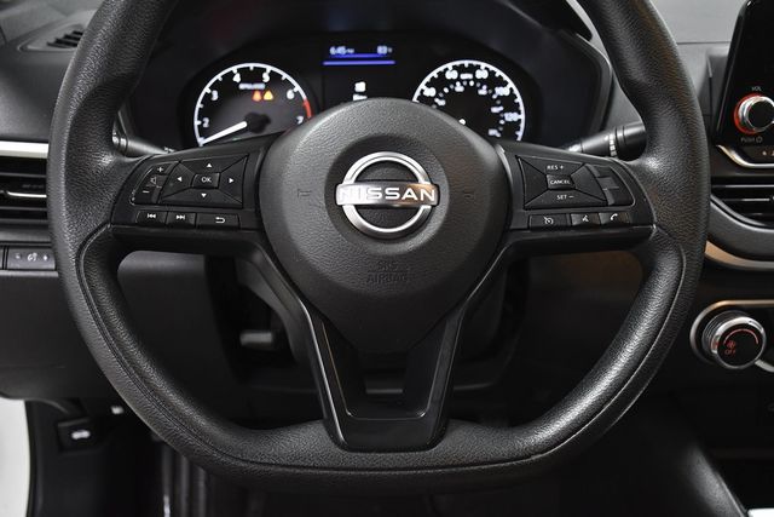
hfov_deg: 49.5
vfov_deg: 34.2
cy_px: 258
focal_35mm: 39
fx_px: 839
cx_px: 387
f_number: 4.5
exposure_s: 1/160
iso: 2500
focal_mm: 26
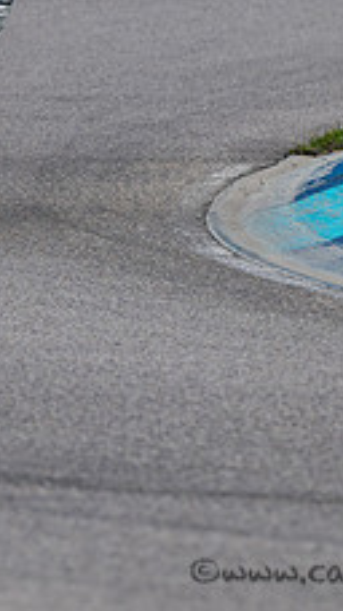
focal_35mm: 878
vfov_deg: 2.5
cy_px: 109
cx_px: -177
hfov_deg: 1.4
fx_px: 14217
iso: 180
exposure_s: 1/1000
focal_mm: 330
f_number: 6.3
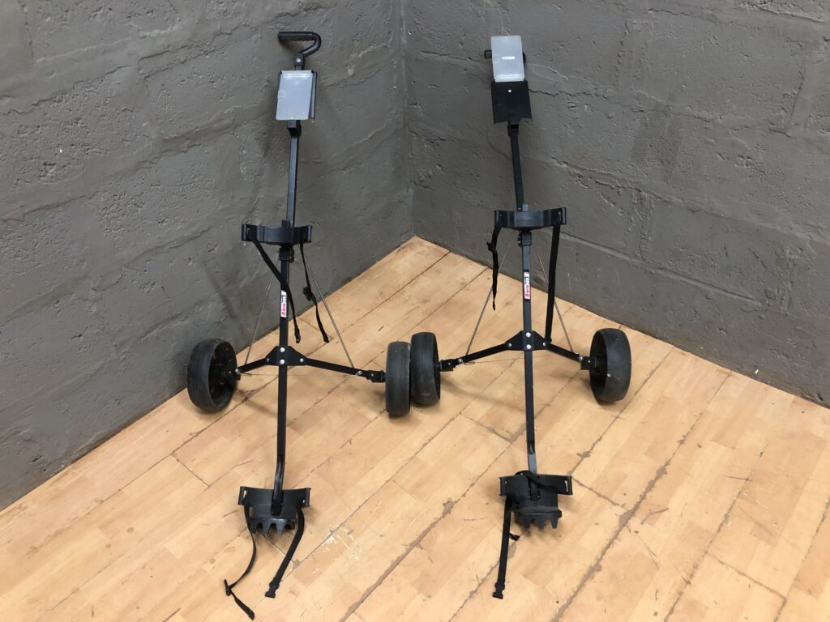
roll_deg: +2.2
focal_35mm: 28
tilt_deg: -38.8
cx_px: 415
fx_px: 671
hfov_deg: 63.4
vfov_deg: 49.7
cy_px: 311
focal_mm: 3.99
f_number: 1.8
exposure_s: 1/14
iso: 100
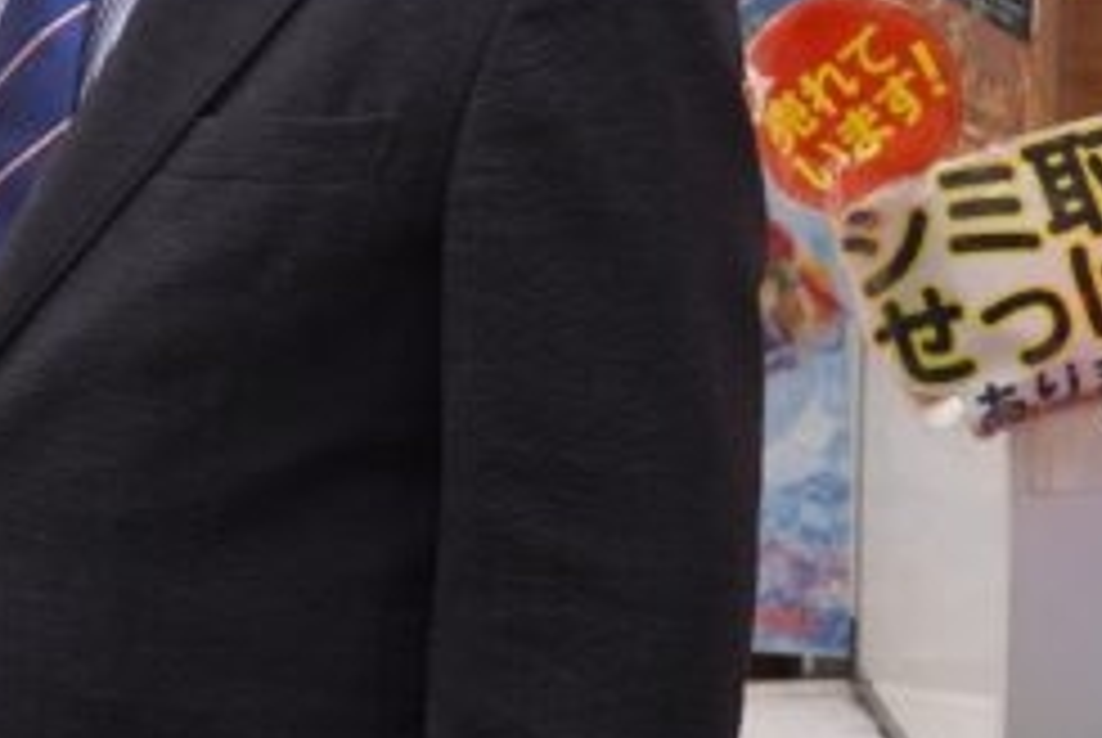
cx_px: -495
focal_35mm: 113
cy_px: -234
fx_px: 3452
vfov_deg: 11.8
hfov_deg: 16.7
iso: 320
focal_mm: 23
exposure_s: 1/160
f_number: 4
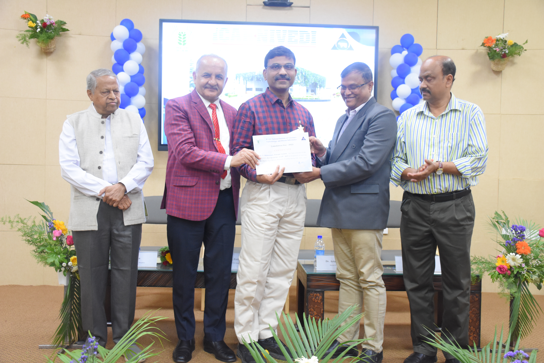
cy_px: 182
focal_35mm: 36
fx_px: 544
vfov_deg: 36.9
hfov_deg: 53.1
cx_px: 272
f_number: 4
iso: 1800
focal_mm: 24
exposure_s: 1/60
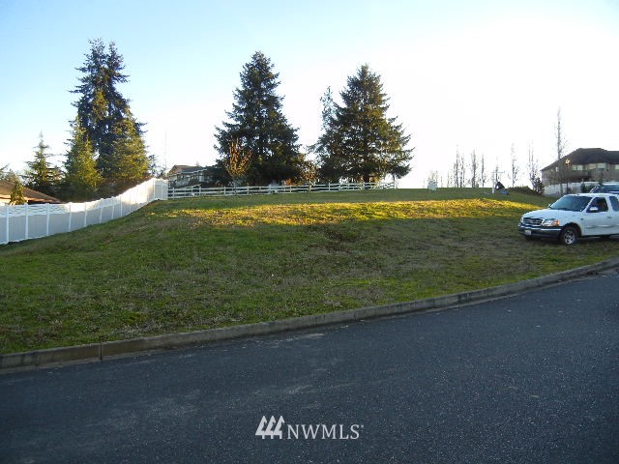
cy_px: 232
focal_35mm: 30
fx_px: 536
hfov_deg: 60.0
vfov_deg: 46.8
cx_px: 310
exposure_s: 1/248
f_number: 3.5
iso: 160
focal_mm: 5.4
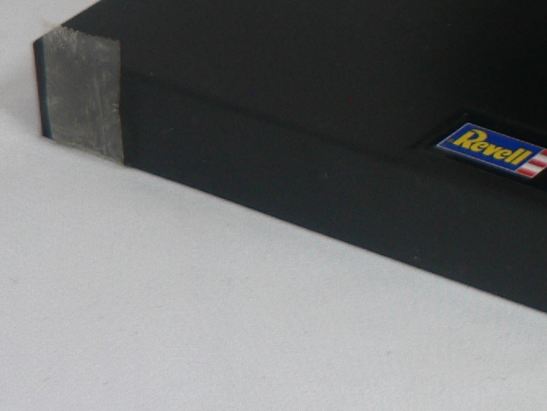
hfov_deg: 10.0
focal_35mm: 189
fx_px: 2987
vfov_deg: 7.7
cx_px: 918
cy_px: -191
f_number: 2.8
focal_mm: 8.3
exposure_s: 1/60
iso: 80
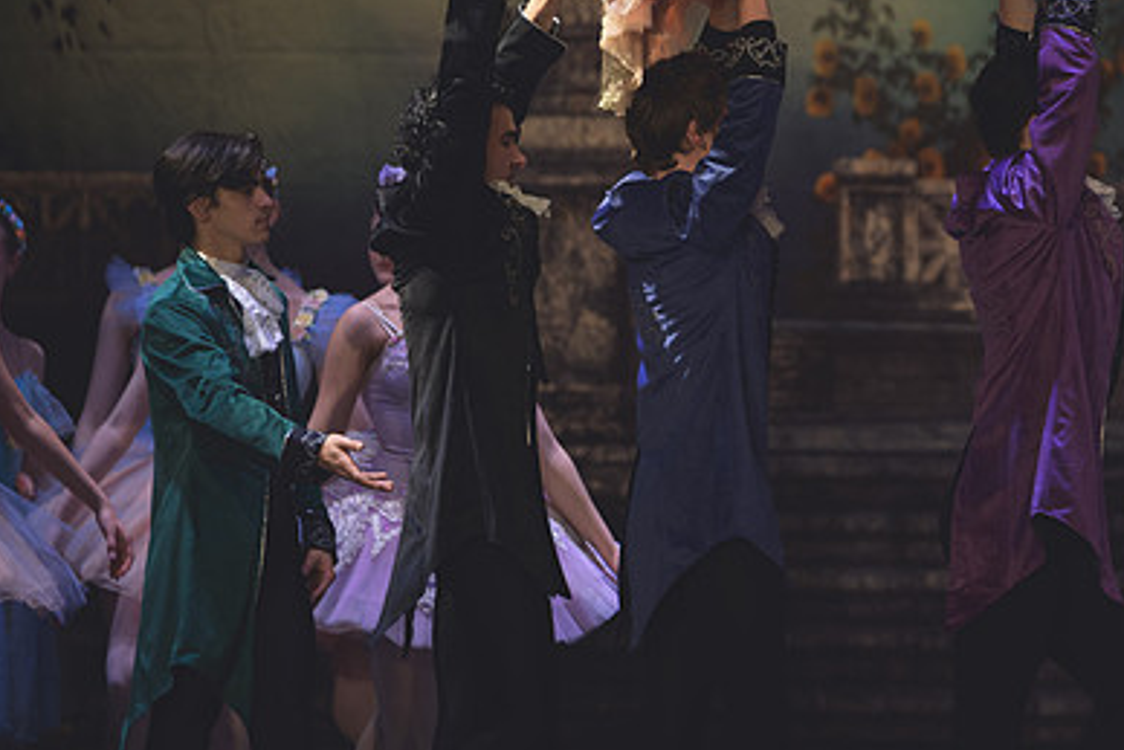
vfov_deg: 3.2
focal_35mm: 426
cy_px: 245
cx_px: 692
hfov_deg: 4.8
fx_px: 13305
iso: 1000
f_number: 2.8
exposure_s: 1/320
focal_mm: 190
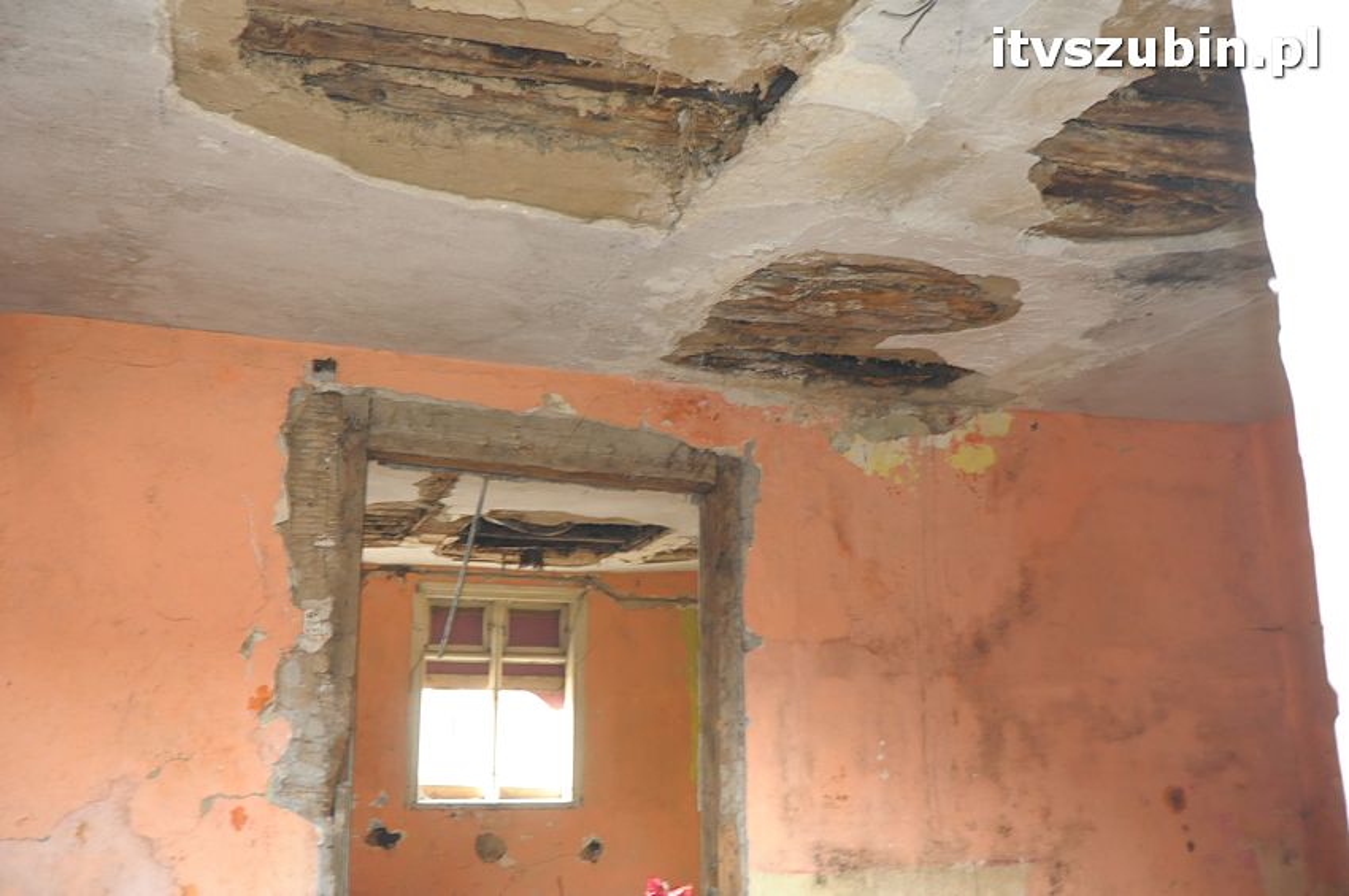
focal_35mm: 33
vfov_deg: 39.9
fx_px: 1235
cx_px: 674
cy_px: 448
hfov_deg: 57.3
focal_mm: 22
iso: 1000
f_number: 4.5
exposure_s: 1/60
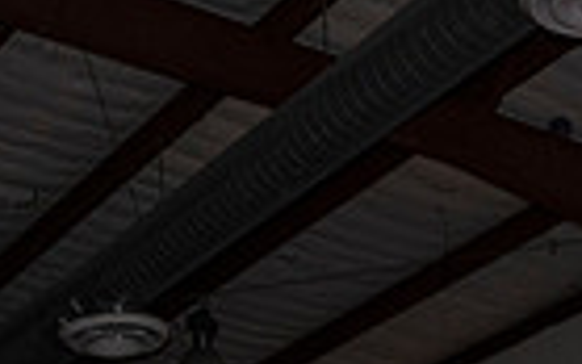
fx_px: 1888
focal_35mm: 119
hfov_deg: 17.5
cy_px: 828
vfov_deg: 9.9
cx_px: 169
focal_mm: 24
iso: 1000
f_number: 5.6
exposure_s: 1/100
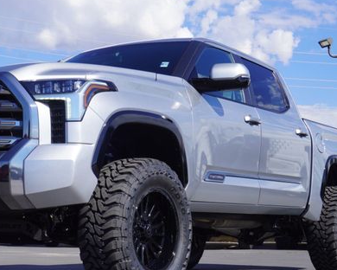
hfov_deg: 25.6
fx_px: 738
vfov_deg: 20.7
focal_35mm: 74
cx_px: 112
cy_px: 151
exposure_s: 1/125
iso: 100
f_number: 11
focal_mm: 32
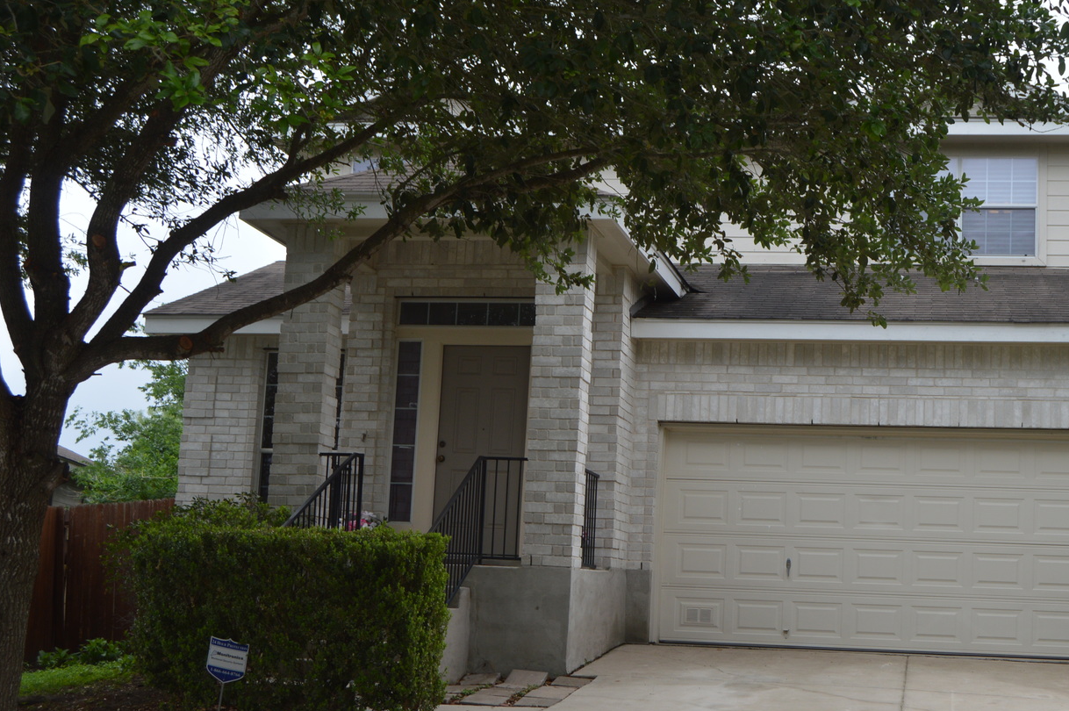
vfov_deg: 27.9
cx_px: 692
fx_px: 1424
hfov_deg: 40.7
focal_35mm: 48
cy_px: 452
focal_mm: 24
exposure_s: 1/125
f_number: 5.6
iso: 160
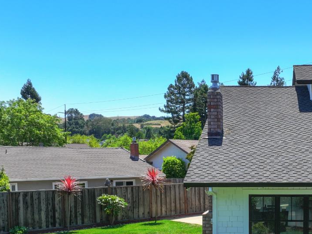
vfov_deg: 28.3
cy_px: 198
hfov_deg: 36.1
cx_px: 274
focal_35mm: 50
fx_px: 450
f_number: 8
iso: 100
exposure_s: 1/240
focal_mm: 12.29
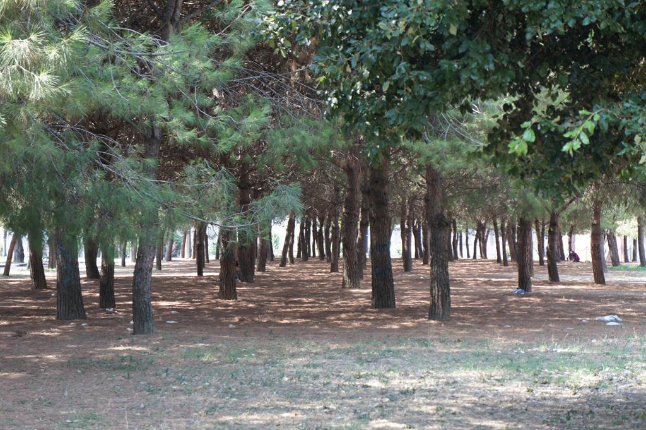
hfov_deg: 24.6
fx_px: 1479
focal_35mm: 82
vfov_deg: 16.5
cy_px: 215
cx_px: 323
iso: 320
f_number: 5.6
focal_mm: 55
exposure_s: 1/100
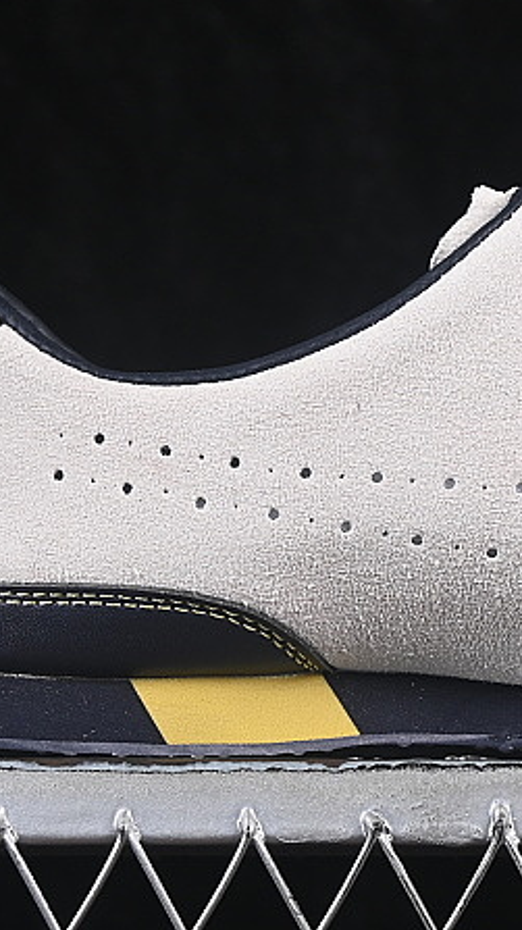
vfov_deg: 11.3
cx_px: 649
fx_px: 4681
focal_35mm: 190
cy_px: 302
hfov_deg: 6.3
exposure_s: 1/80
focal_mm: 50
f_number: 8
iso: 160
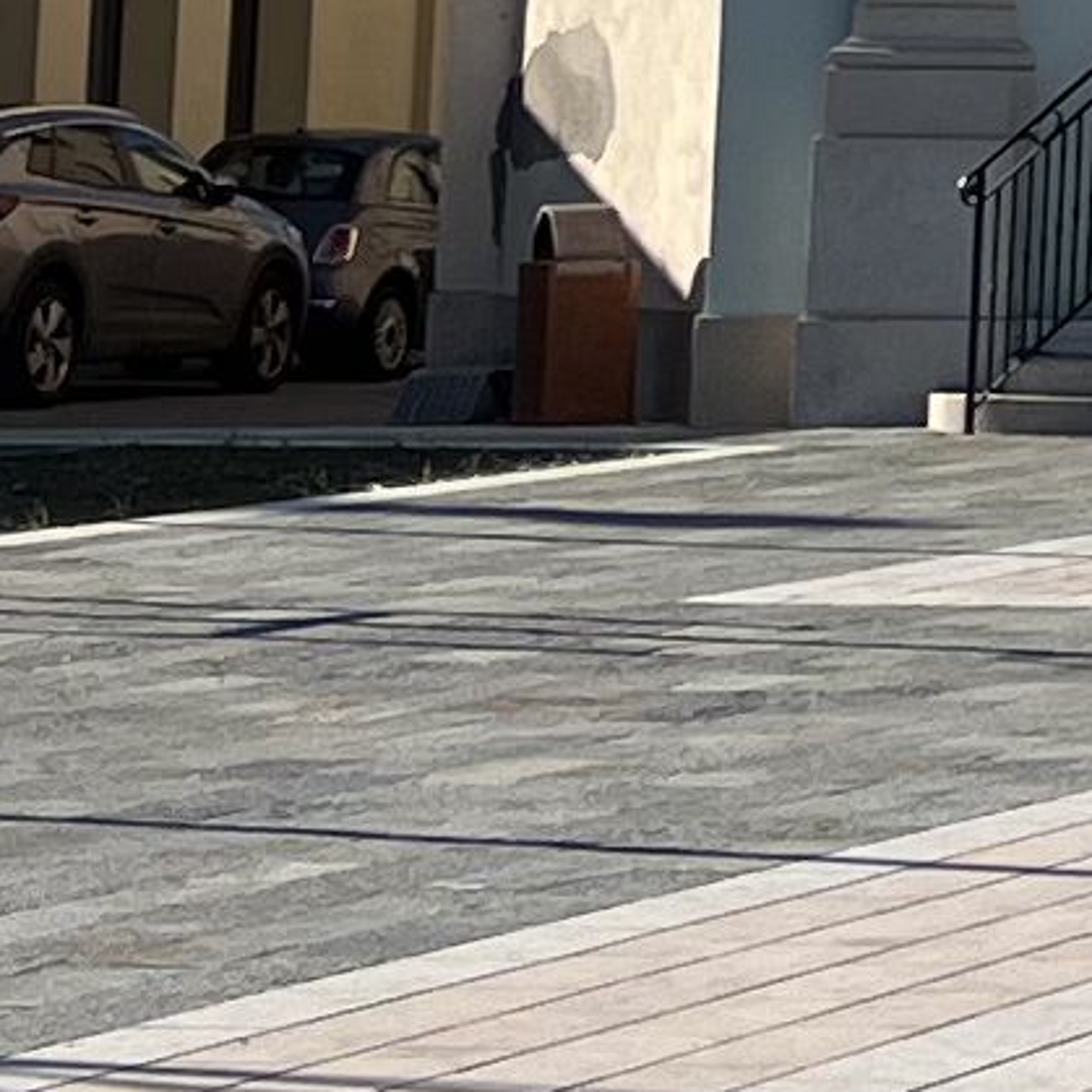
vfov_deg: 7.7
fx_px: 7888
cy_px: -860
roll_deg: -0.5
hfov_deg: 7.4
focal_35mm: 221
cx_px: 2726
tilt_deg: +5.7
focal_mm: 5.1
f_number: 1.6
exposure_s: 1/4016
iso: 50
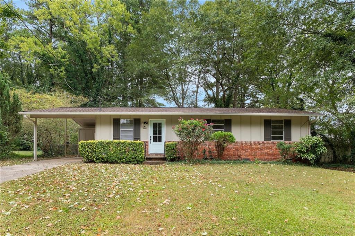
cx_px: 178
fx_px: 207
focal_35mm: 21
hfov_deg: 81.2
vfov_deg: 59.4
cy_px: 118
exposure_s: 1/50
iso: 320
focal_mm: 14.2
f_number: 8
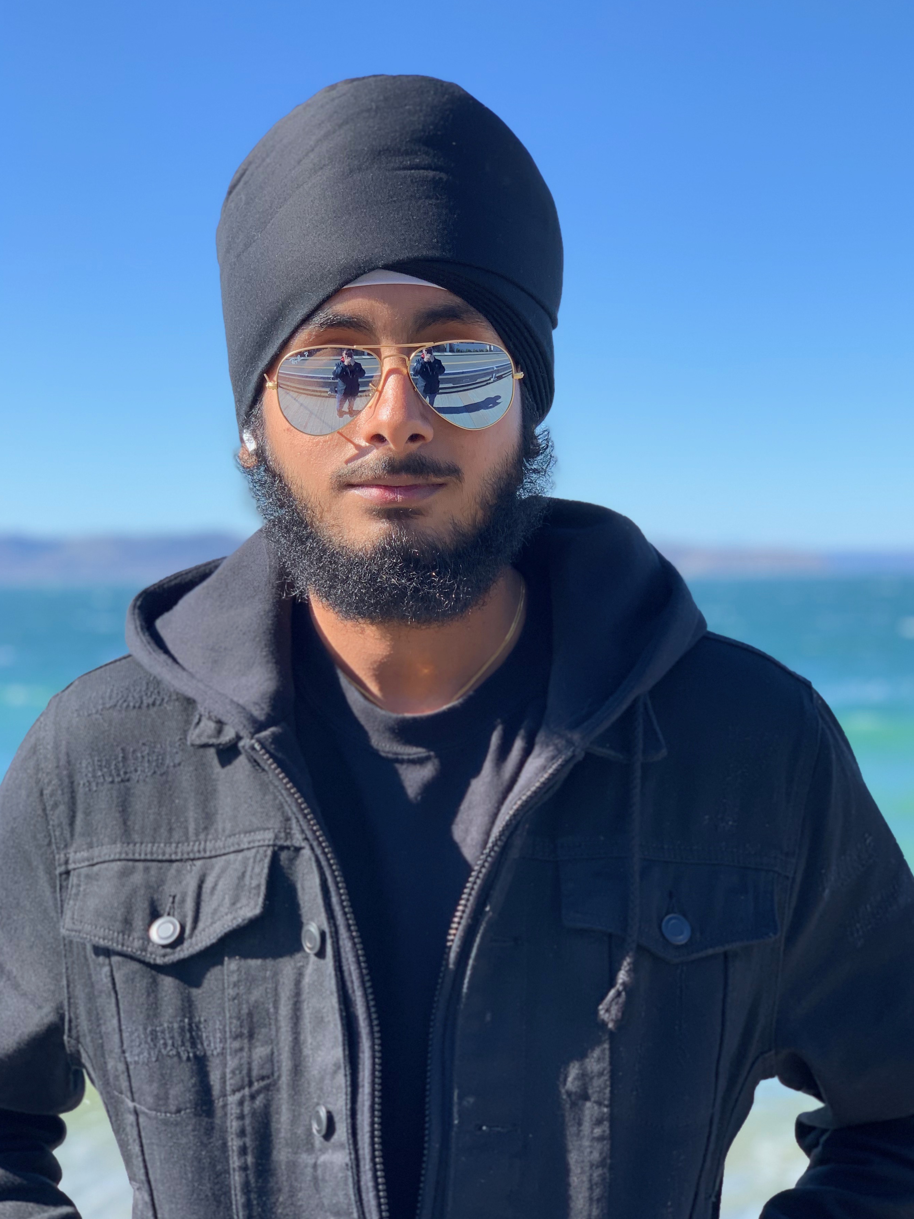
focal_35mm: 59
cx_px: 484
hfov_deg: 24.8
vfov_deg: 32.7
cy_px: 632
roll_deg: +0.7
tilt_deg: -1.4
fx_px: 2077
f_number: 2.4
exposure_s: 1/338
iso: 16
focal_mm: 6
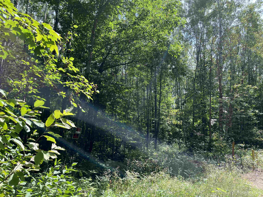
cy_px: 98
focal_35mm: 26
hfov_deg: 67.3
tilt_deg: +11.4
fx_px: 198
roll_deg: -0.9
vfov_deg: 53.1
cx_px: 132
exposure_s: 1/701
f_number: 1.6
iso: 50
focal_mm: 5.1
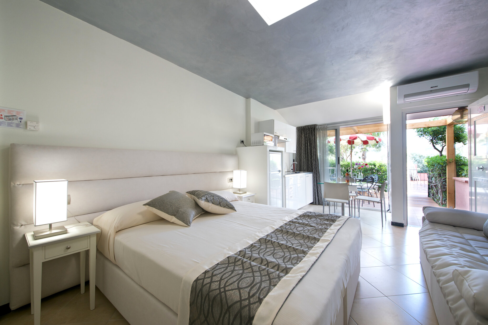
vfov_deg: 85.4
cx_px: 244
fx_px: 176
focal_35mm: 13
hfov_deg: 108.4
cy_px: 162
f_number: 4.5
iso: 250
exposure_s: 1/15
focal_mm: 13
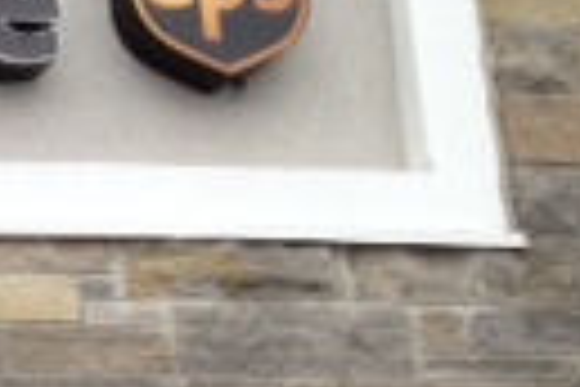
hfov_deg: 10.3
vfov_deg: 7.3
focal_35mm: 181
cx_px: -652
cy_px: 765
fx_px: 2916
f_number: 2.4
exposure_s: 1/325
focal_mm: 4.28
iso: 50
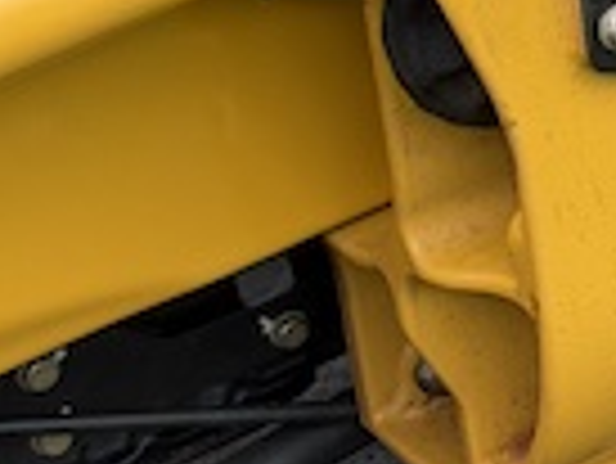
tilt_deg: -18.1
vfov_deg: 10.1
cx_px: 1434
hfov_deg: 11.7
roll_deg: +1.0
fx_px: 2494
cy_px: -347
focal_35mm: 140
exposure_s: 1/223
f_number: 1.8
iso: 64
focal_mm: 6.93
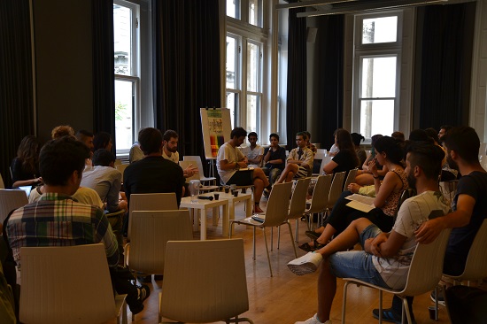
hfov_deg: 45.0
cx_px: 244
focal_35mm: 44
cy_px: 162
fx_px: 588
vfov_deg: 30.8
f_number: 4.5
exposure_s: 1/80
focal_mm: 29
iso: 400
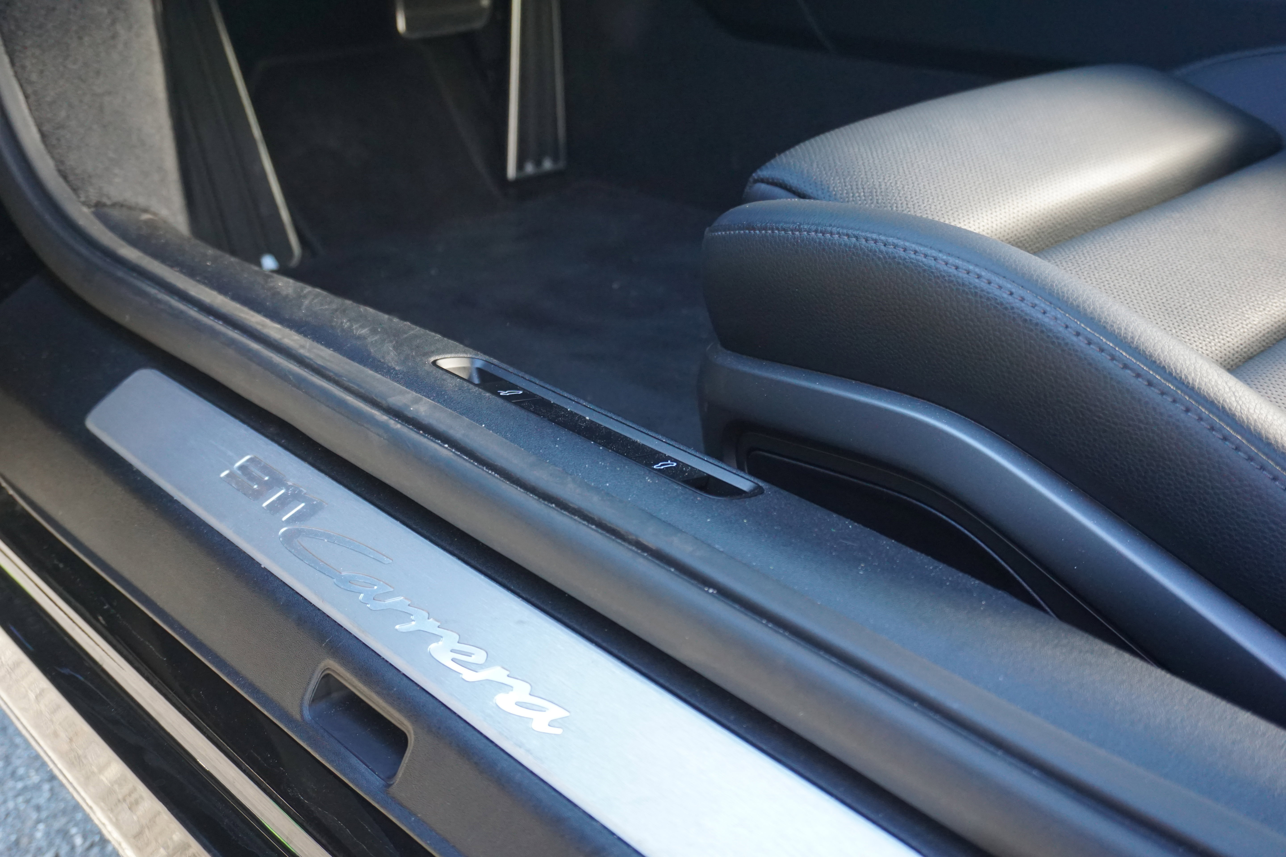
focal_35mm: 36
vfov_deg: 36.9
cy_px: 428
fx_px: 1286
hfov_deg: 53.1
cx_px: 643
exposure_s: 1/160
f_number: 4.5
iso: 1000
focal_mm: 24
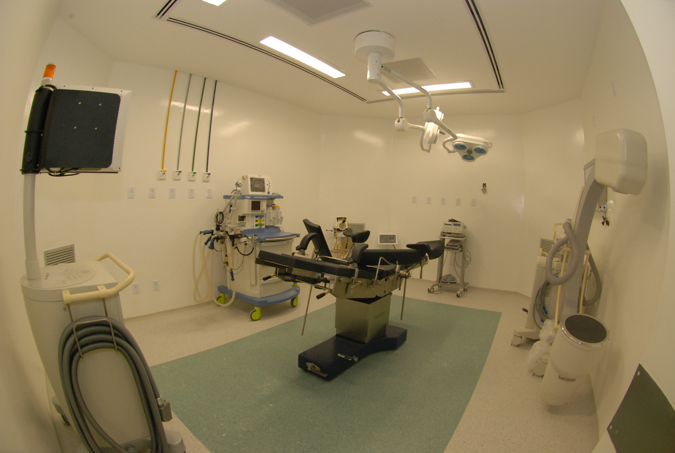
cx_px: 338
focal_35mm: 16
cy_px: 226
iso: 640
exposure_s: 1/60
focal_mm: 10.5
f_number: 5
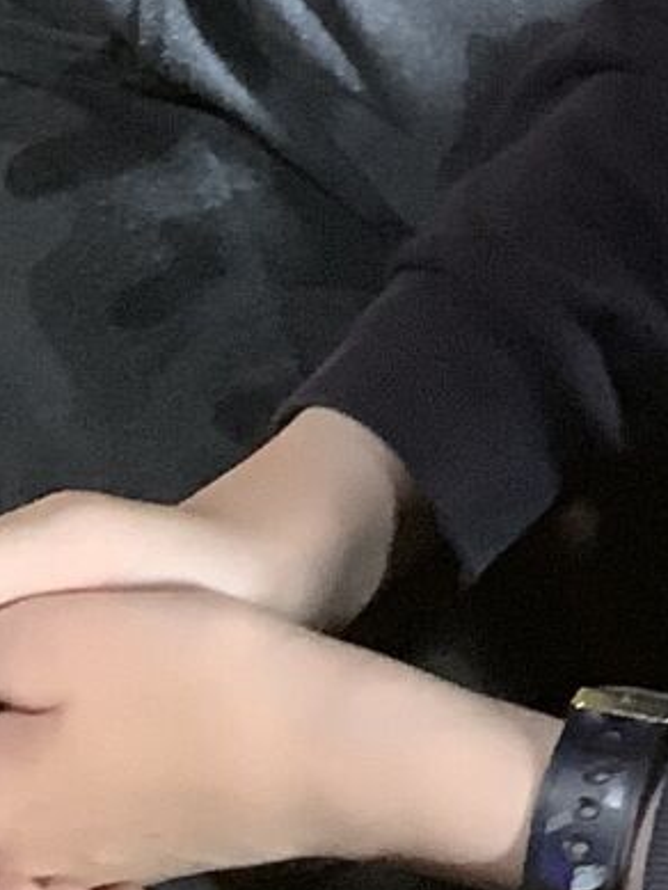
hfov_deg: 9.1
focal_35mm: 153
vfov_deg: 12.0
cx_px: 1350
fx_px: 3935
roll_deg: -9.2
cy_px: -636
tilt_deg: -36.7
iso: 200
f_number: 2.4
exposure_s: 1/50
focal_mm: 3.3
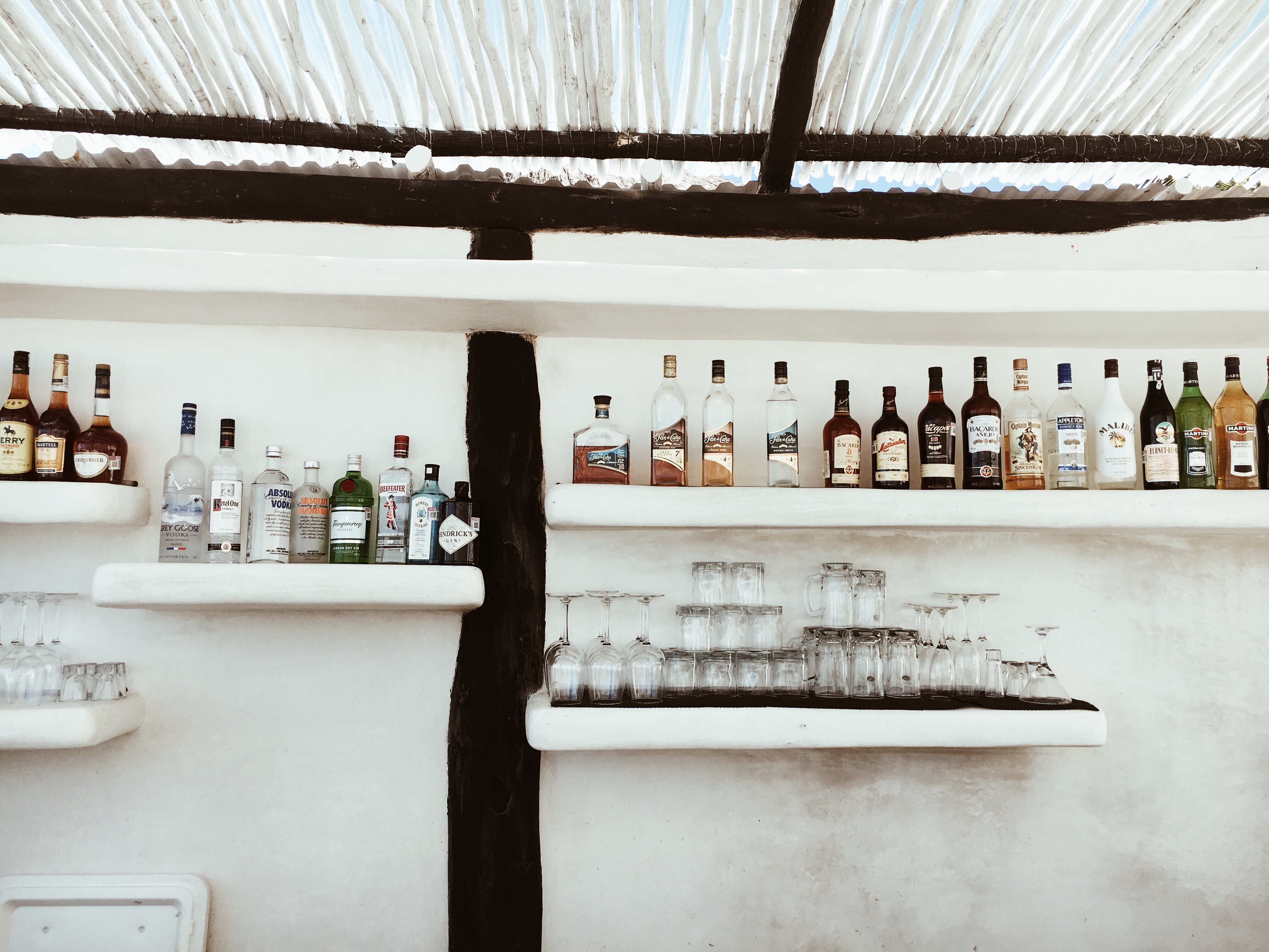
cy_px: 476
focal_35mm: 29
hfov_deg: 61.7
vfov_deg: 48.2
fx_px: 1063
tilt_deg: +6.0
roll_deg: +0.4
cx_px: 634
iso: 25
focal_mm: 4.15
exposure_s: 1/620
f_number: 2.2
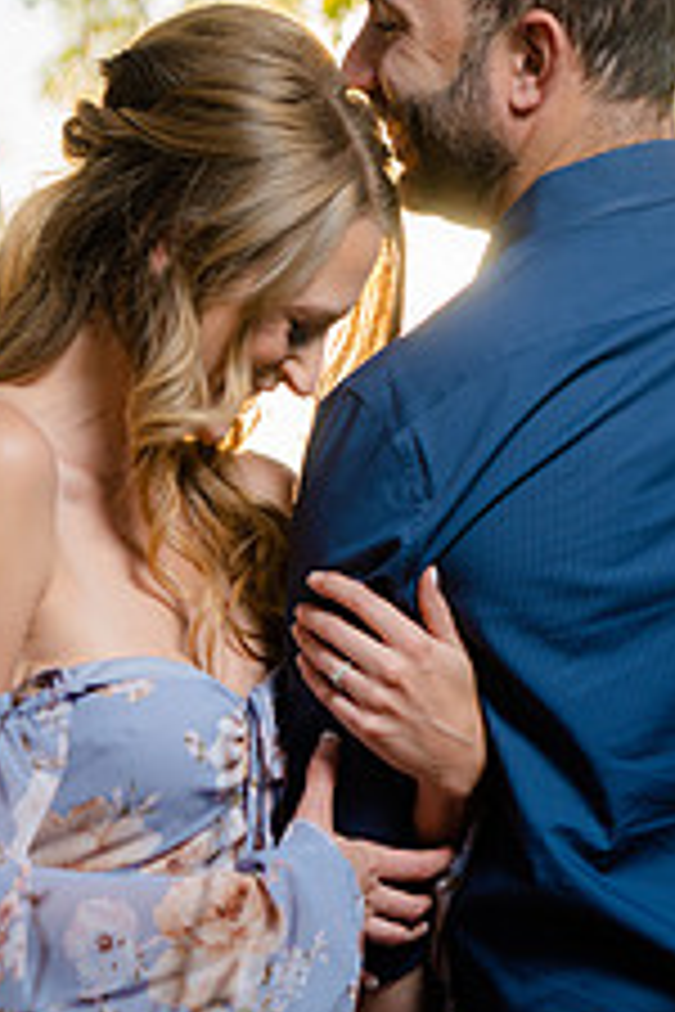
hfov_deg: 8.1
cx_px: 284
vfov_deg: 12.1
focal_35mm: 170
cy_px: 684
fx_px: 4781
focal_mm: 85
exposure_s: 1/250
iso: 50
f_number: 4
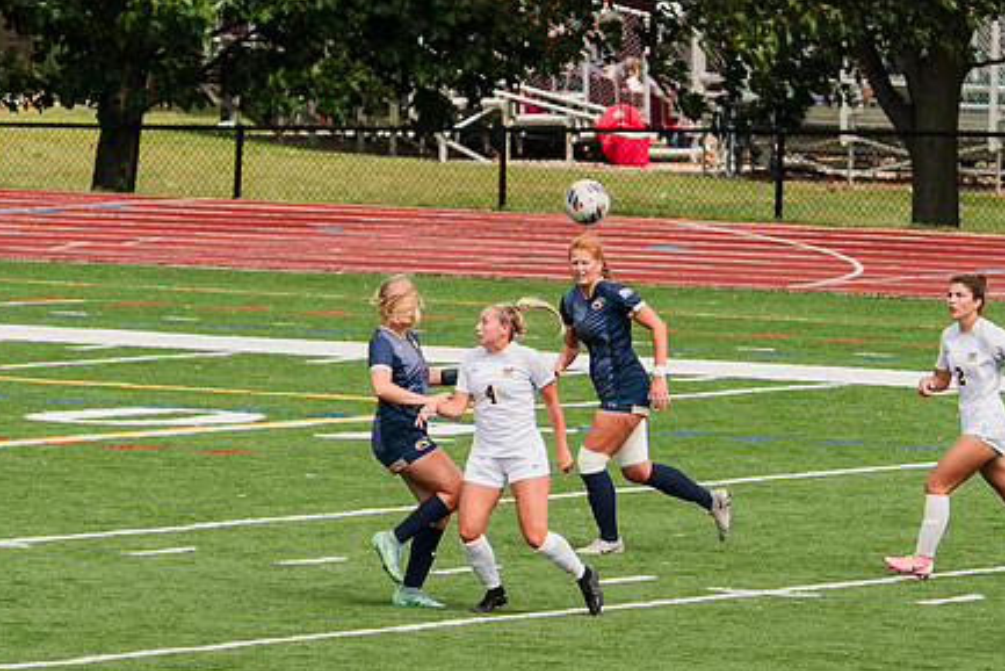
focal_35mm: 452
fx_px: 12622
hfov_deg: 4.6
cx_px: 514
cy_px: 441
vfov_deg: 3.0
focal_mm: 200
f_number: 5.6
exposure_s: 1/1600
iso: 500
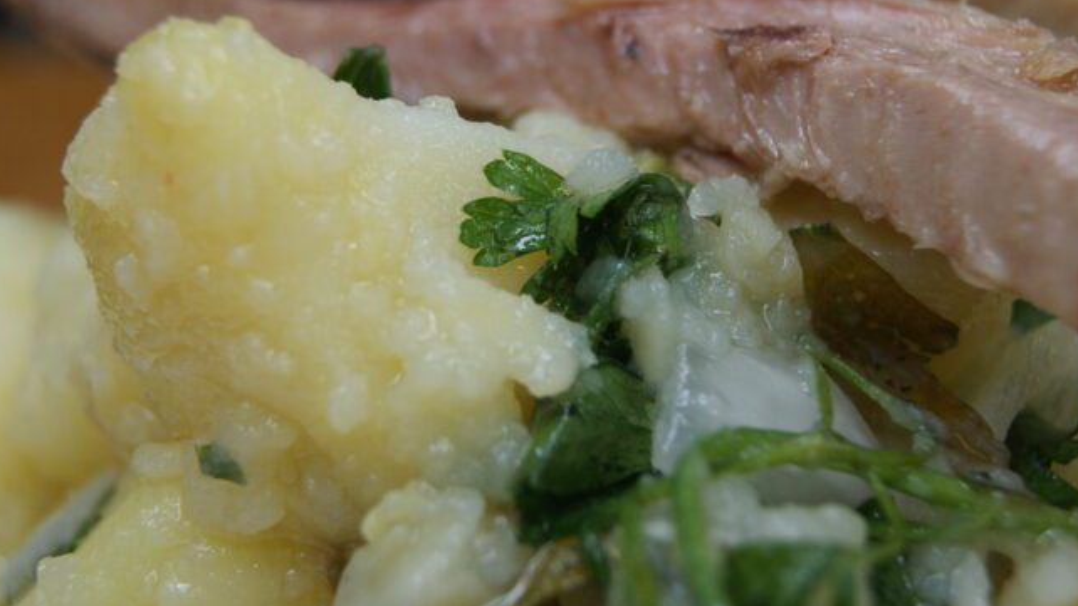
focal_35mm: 85
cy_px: 185
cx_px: 475
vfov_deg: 14.3
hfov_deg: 25.1
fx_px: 2419
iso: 400
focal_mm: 45
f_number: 5.6
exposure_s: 1/60
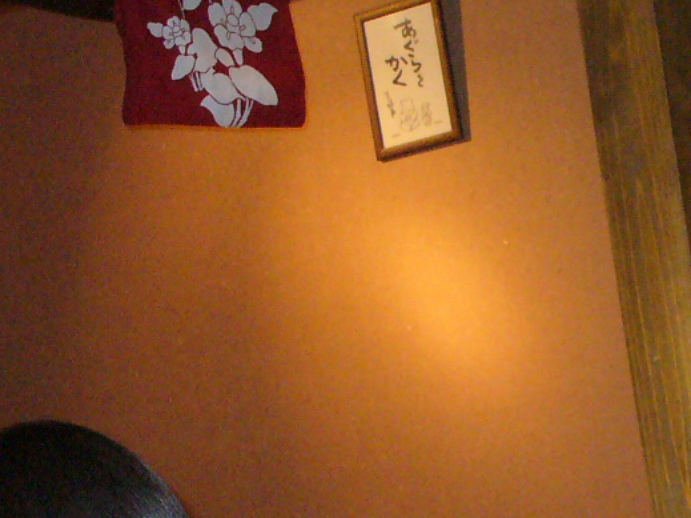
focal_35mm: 114
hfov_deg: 16.5
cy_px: 538
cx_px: 852
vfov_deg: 12.8
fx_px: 2275
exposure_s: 1/60
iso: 400
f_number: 2.8
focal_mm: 6.1
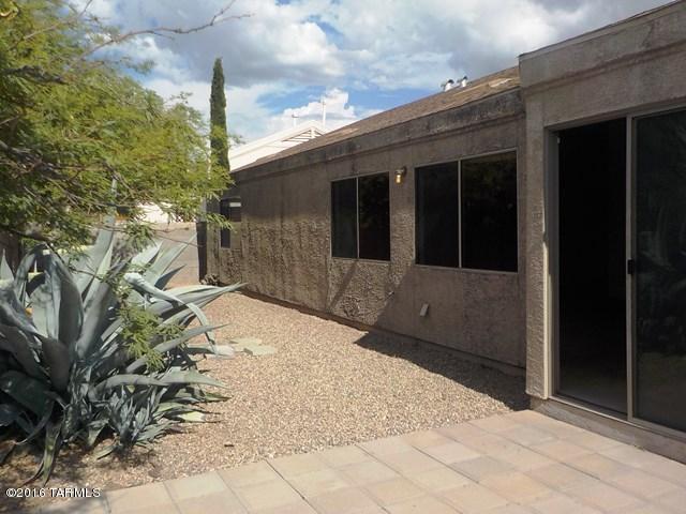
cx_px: 343
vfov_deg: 46.8
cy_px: 257
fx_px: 595
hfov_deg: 60.0
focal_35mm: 30
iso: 125
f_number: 3.3
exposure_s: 1/2000
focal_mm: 4.1
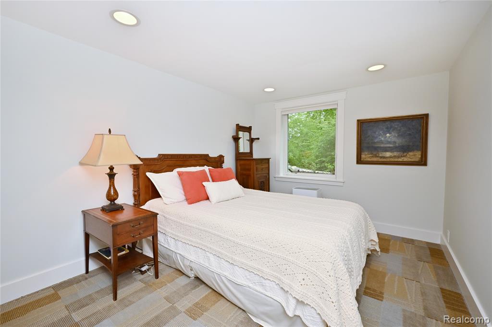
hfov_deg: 104.3
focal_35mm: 14
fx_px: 191
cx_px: 246
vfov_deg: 81.2
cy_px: 164
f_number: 14
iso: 800
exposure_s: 1/60
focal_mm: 14
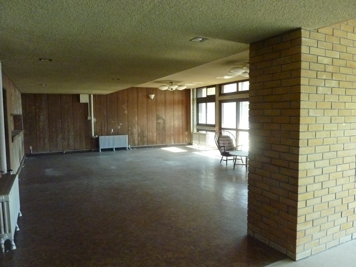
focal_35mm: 25
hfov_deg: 69.4
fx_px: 257
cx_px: 178
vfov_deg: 54.9
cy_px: 134
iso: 640
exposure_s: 1/125
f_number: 3.3
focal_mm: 4.1
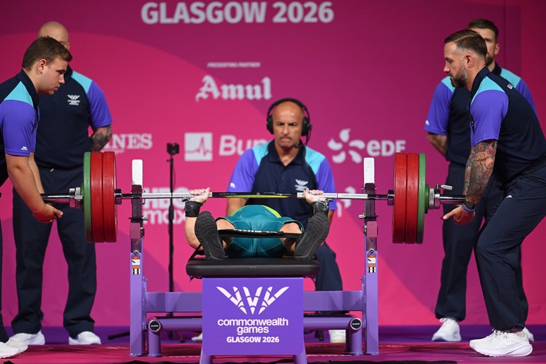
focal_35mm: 400
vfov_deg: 3.4
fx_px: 6066
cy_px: 182
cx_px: 273
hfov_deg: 5.2
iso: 1000
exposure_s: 1/604
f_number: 2.8
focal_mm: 400
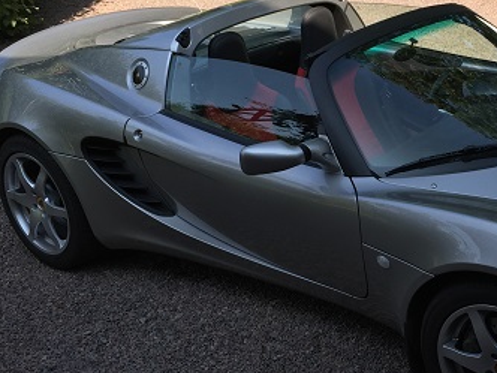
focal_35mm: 57
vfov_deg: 25.6
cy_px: 151
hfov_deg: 32.6
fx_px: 818
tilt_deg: -22.0
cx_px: 415
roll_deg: +0.8
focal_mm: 4.15
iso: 32
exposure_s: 1/898
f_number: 2.2
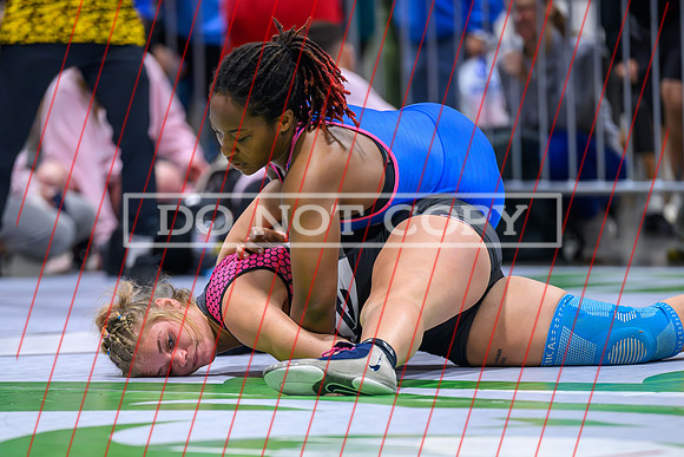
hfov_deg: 7.3
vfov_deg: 4.9
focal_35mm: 281
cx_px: 294
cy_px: 321
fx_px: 5334
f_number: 2.8
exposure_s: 1/1000
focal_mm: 200
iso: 4000
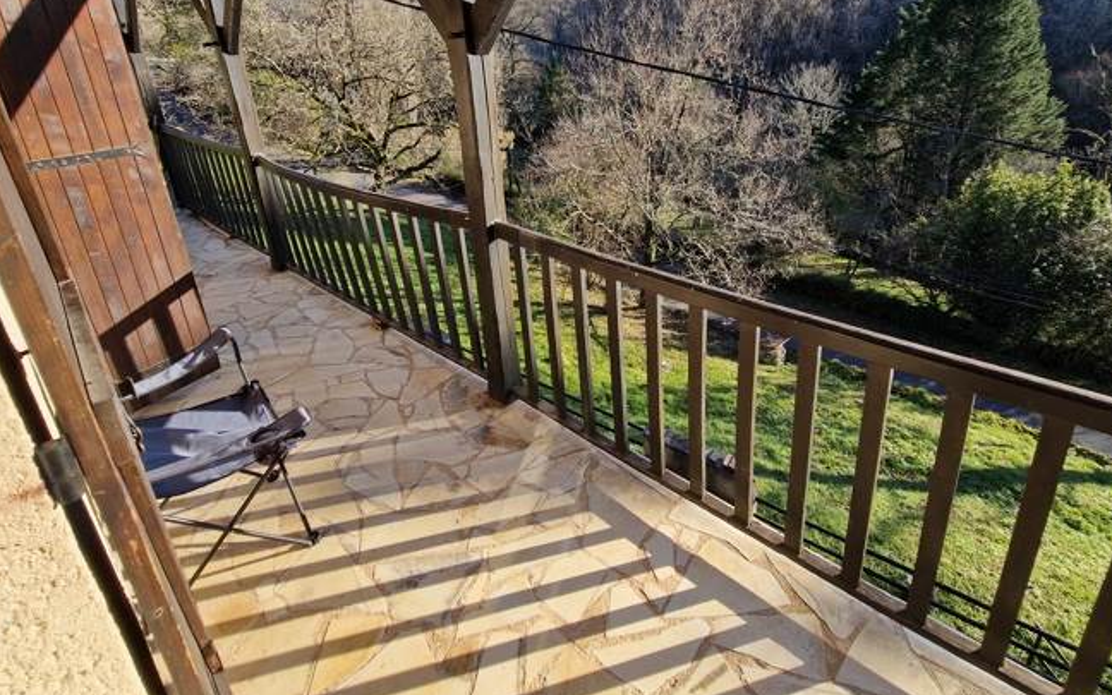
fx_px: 515
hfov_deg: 94.3
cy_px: 228
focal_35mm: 17
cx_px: 589
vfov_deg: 66.1
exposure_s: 1/938
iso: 50
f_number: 2.2
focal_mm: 2.2
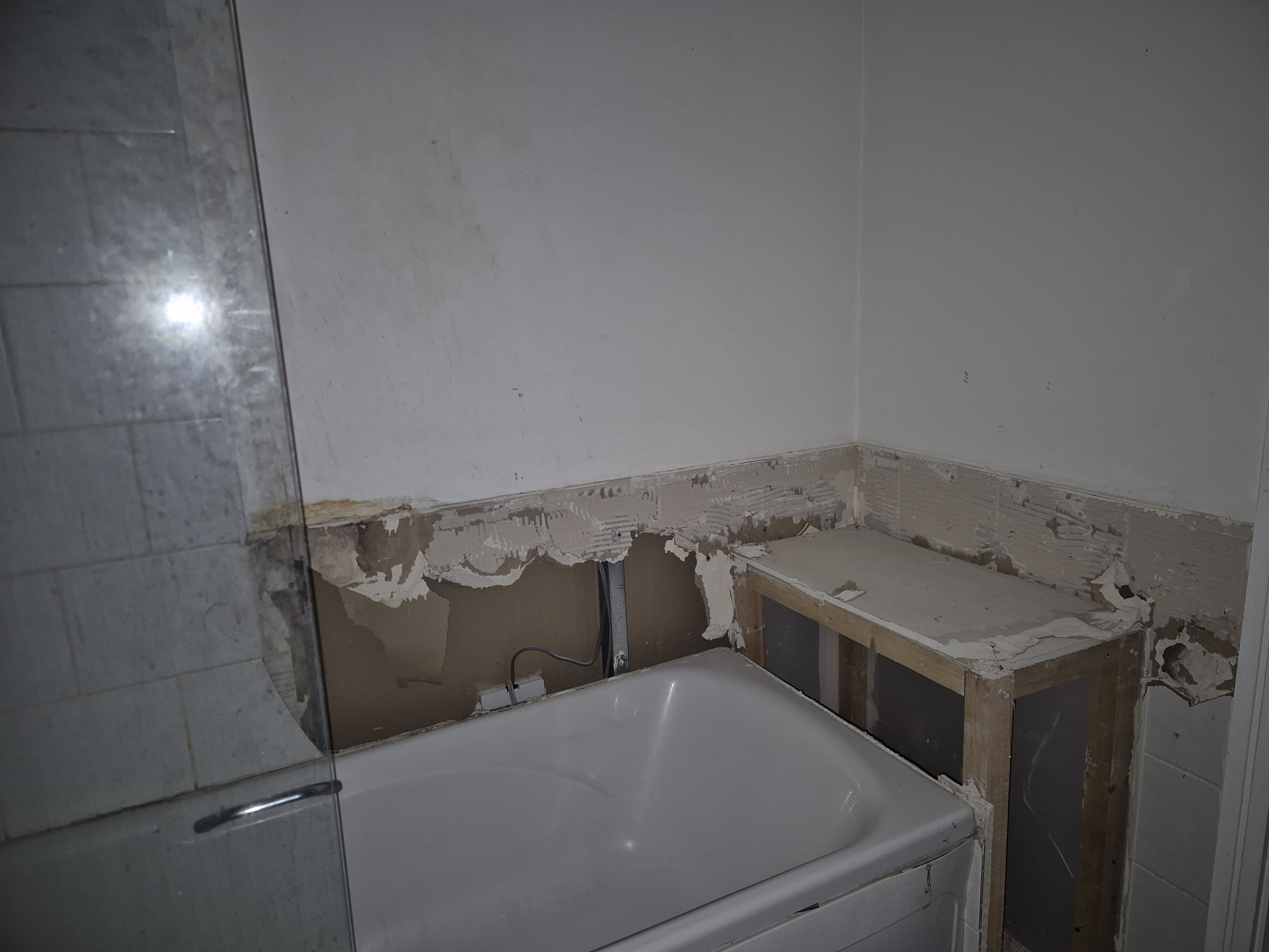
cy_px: 476
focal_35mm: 23
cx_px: 634
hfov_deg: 73.9
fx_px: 843
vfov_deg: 58.9
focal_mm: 5.4
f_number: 1.8
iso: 100
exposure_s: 1/31
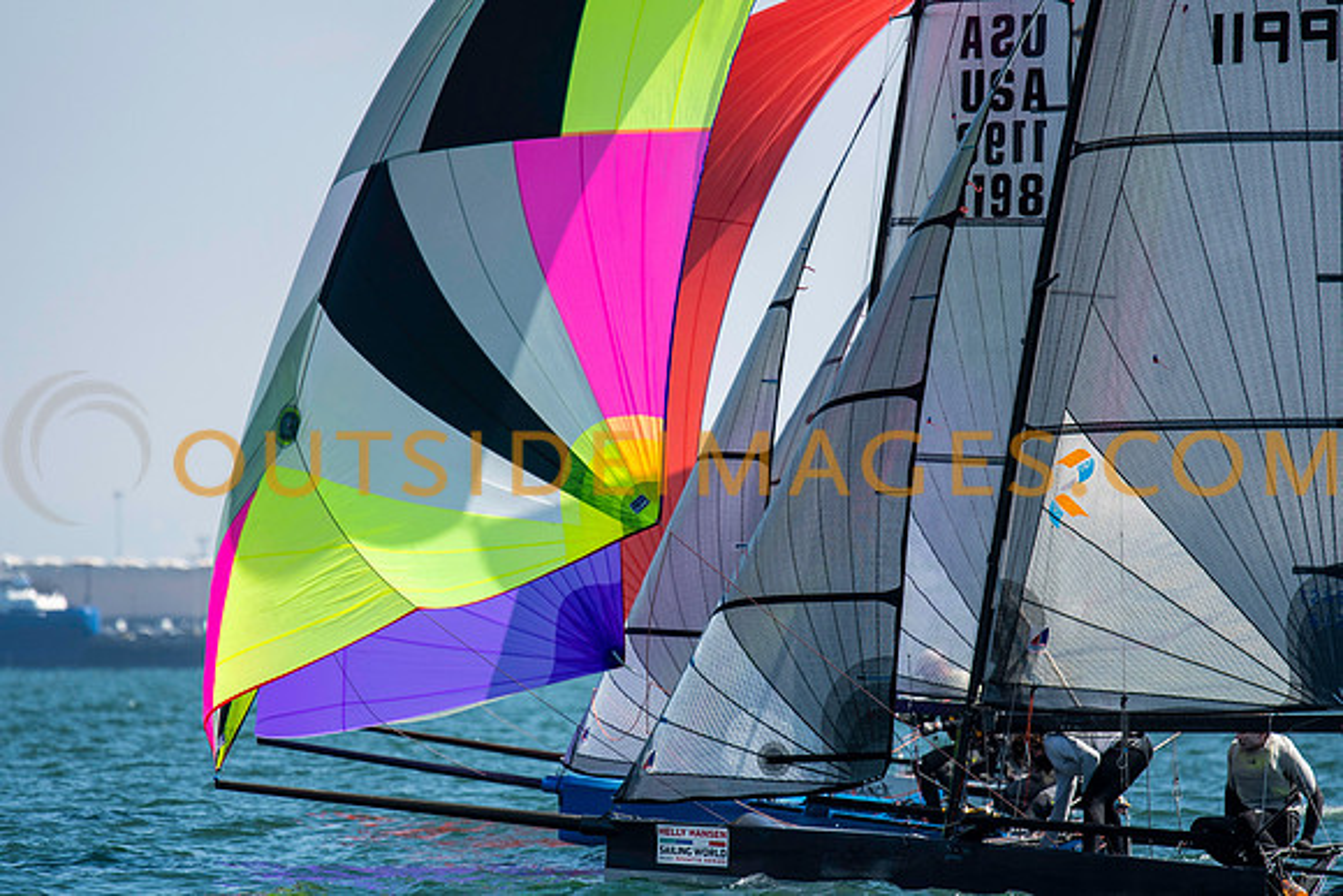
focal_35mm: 459
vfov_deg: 3.0
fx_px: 17141
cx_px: 672
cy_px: 448
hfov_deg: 4.5
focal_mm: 300
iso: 250
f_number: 4
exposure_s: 1/3200
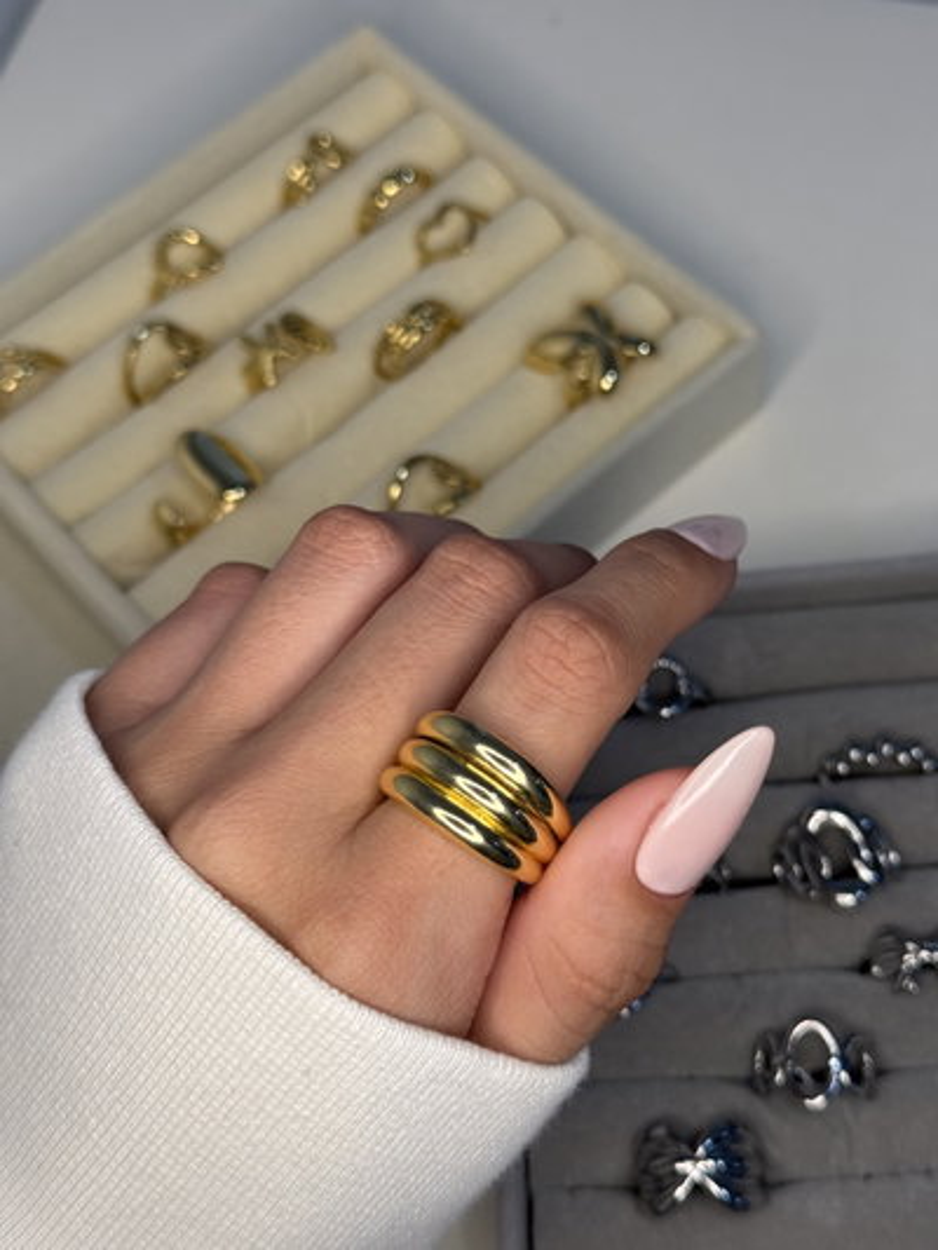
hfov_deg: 30.3
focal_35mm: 48
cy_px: 625
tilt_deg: -61.1
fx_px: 1734
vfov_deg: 39.6
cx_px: 469
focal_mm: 6.76
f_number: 1.78
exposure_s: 1/101
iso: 100
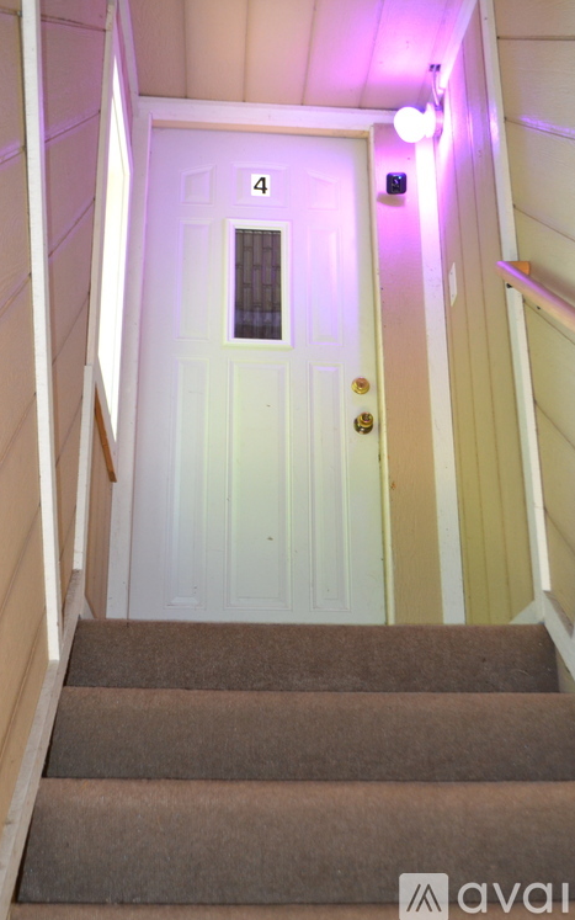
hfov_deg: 28.9
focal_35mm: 45
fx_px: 1116
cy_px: 461
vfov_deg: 44.8
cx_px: 291
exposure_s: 1/60
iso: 1800
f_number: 4.5
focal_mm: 29
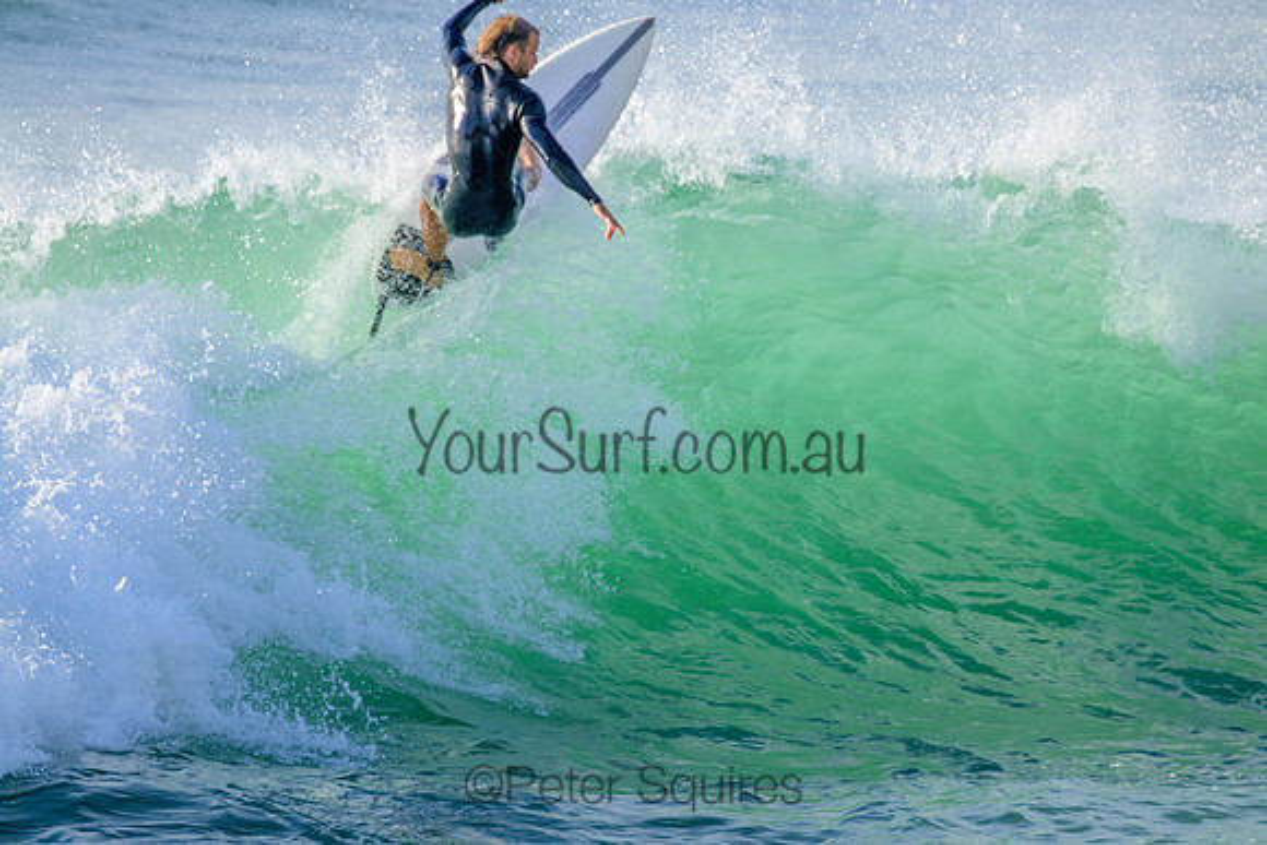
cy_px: 422
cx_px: 634
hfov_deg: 2.6
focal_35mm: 800
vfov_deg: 1.7
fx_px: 28161
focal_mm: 800
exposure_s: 1/2000
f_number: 11
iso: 1800
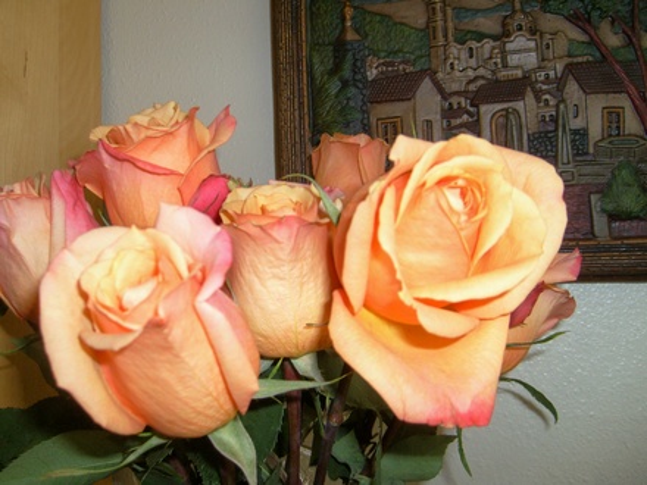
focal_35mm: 35
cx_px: 324
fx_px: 654
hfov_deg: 52.6
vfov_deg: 40.7
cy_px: 242
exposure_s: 1/45
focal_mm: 5.8
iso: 100
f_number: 2.8
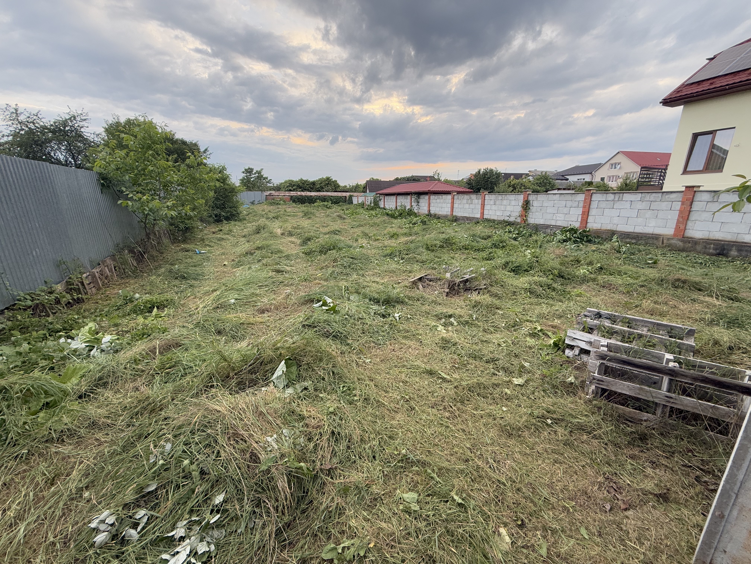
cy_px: 282
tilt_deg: -14.9
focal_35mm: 14
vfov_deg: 85.7
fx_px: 304
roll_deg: +0.0
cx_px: 376
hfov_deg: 102.1
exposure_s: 1/179
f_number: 2.2
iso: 64
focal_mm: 2.22
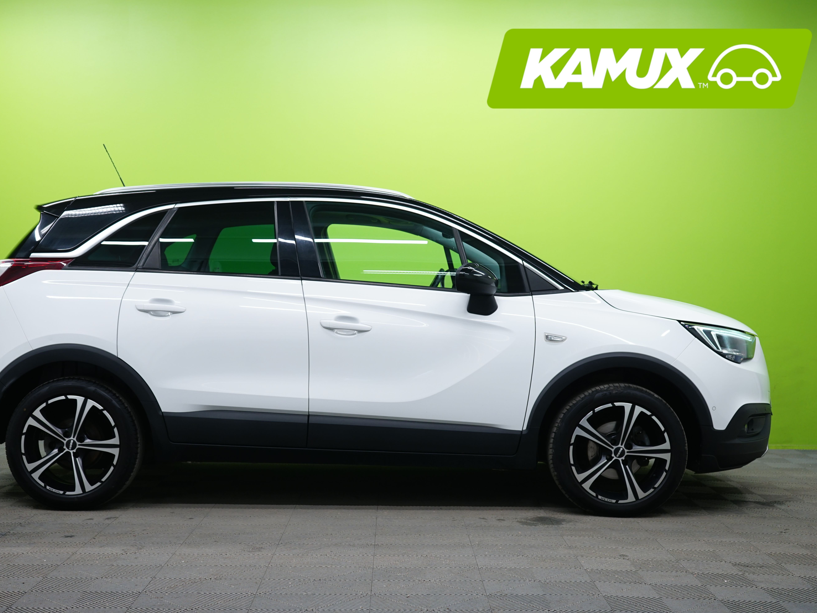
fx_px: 1109
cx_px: 371
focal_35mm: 47
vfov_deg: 30.9
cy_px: 309
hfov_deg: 40.4
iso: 400
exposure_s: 1/15
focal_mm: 43
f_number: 4.5
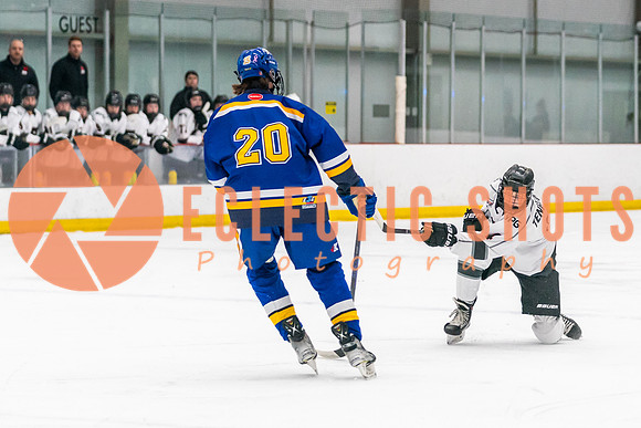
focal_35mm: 182
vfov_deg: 7.5
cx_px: 477
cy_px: 180
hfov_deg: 11.3
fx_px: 3244
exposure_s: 1/1250
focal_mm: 98
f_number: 2.8
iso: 3200
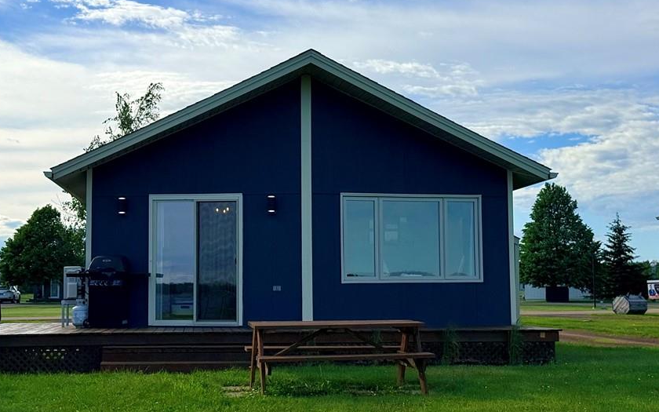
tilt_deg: +4.9
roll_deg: -0.1
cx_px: 289
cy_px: 191
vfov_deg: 21.0
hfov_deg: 32.9
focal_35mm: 62
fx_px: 1114
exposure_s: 1/8772
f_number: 1.78
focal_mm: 6.76
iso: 64
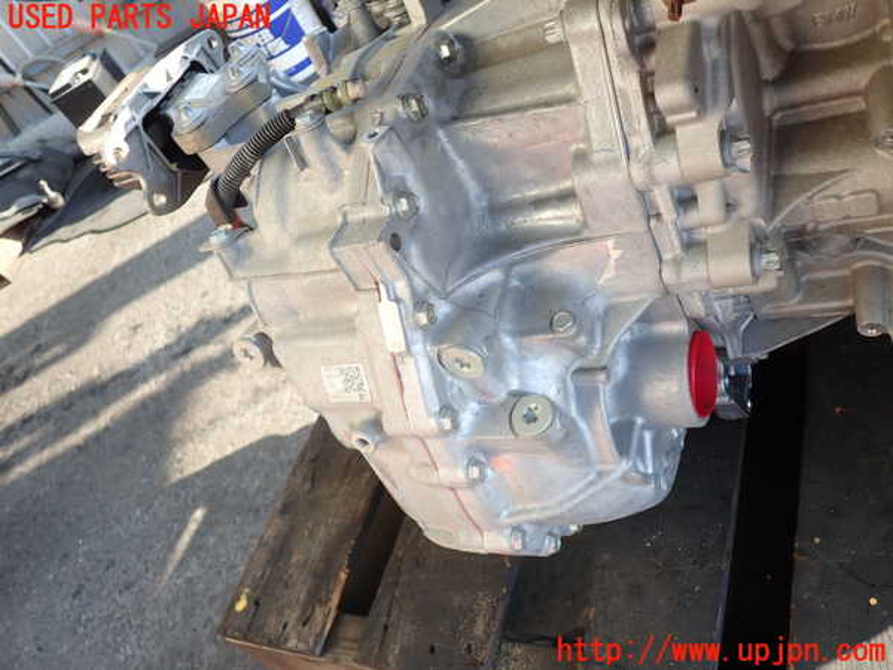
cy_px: 335
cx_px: 446
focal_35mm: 30
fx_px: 774
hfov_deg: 60.0
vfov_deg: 46.8
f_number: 2.3
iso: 100
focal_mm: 5.5
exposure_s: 1/160
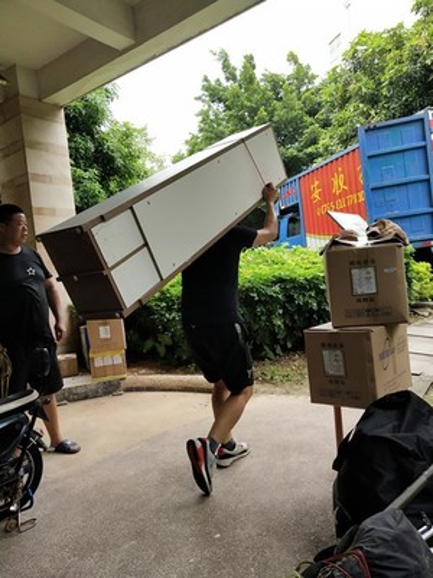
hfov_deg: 46.8
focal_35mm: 30
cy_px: 289
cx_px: 216
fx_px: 500
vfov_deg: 60.0
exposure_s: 1/299
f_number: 1.8
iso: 104
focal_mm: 3.95
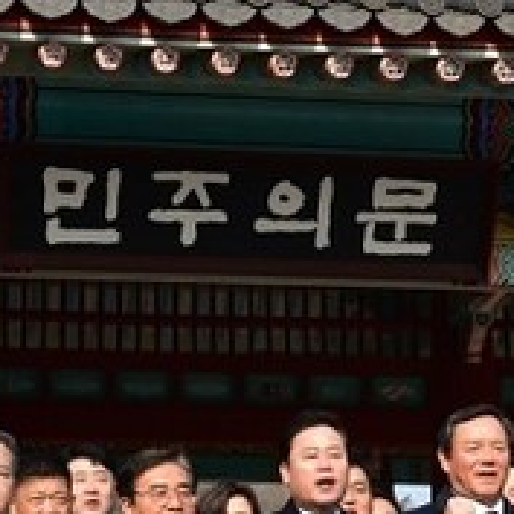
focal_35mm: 134
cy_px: 559
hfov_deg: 13.0
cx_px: 296
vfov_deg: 12.8
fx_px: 2251
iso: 400
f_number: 14
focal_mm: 48
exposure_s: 1/320
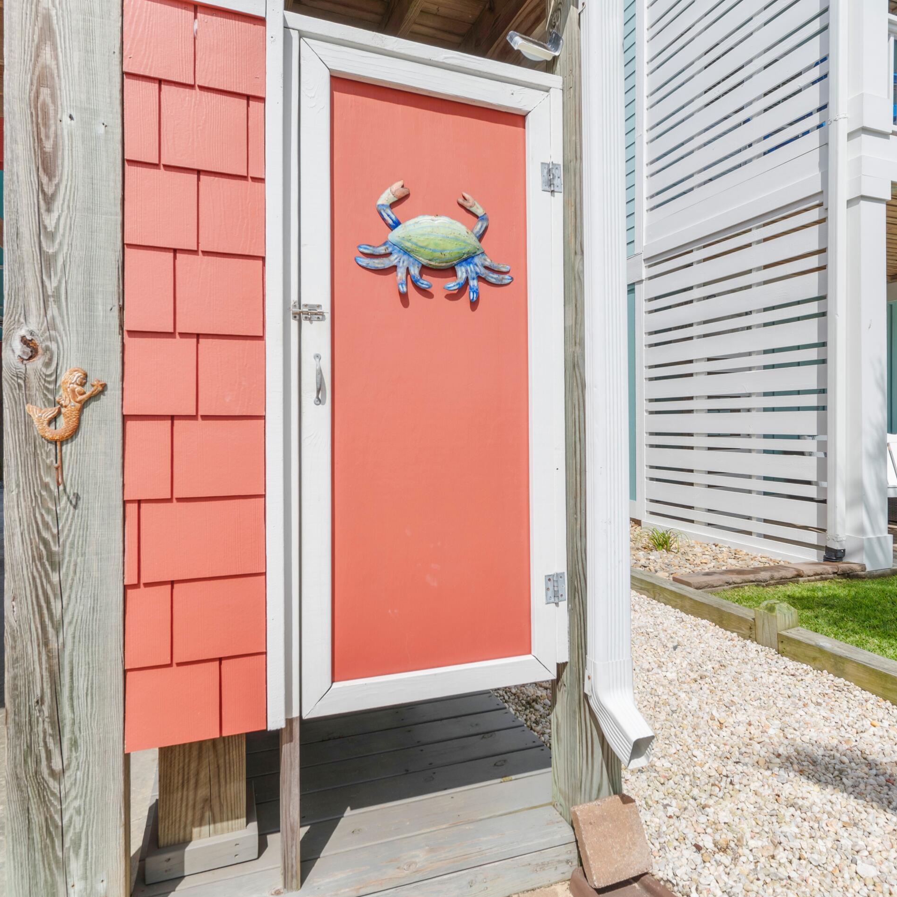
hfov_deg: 74.8
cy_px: 447
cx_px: 458
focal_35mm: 20
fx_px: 586
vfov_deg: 74.8
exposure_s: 1/200
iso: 100
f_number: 7.1
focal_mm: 10
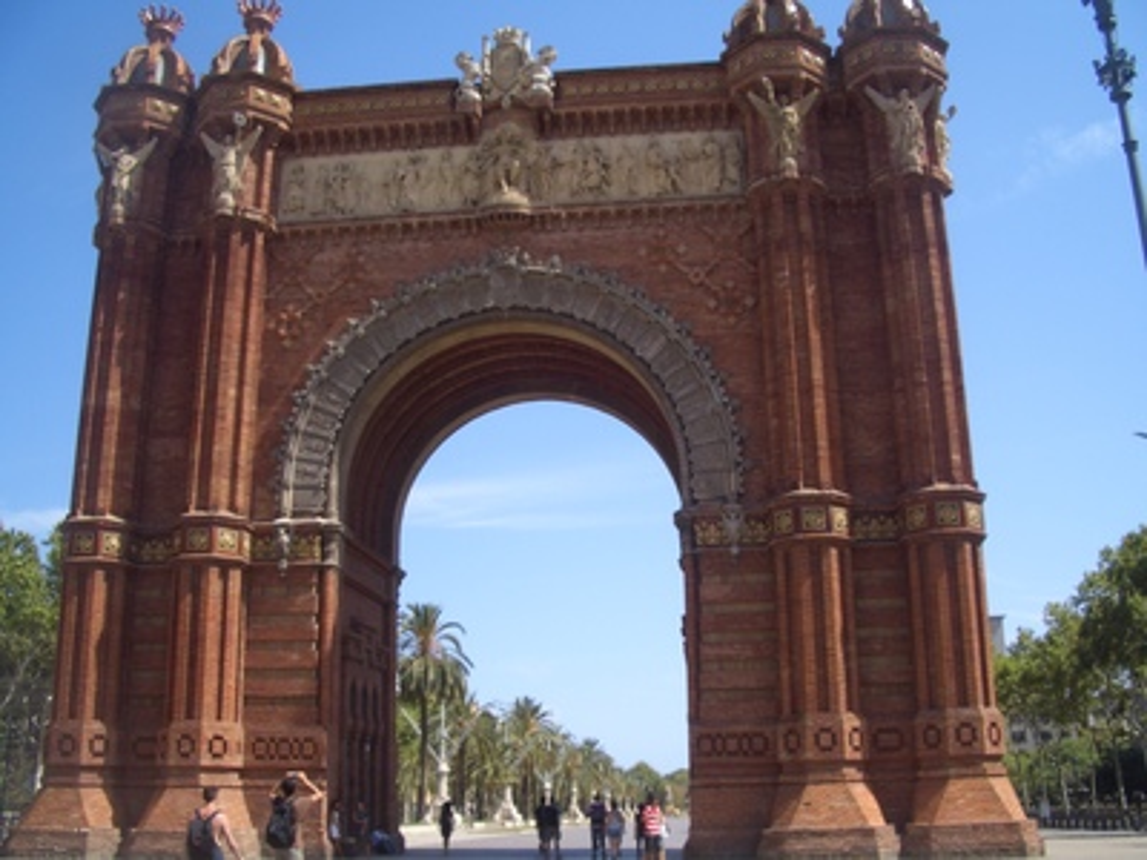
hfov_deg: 52.6
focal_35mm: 35
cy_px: 430
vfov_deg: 40.7
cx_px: 574
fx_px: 1160
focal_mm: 5.8
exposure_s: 1/320
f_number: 4.3
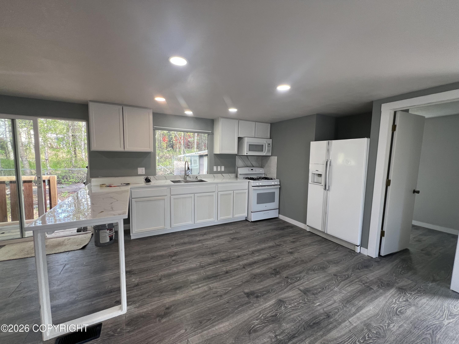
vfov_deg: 89.9
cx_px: 230
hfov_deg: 106.2
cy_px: 172
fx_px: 172
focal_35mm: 13
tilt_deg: -4.8
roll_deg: -0.7
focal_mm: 1.57
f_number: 1.8
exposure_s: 1/99
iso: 80
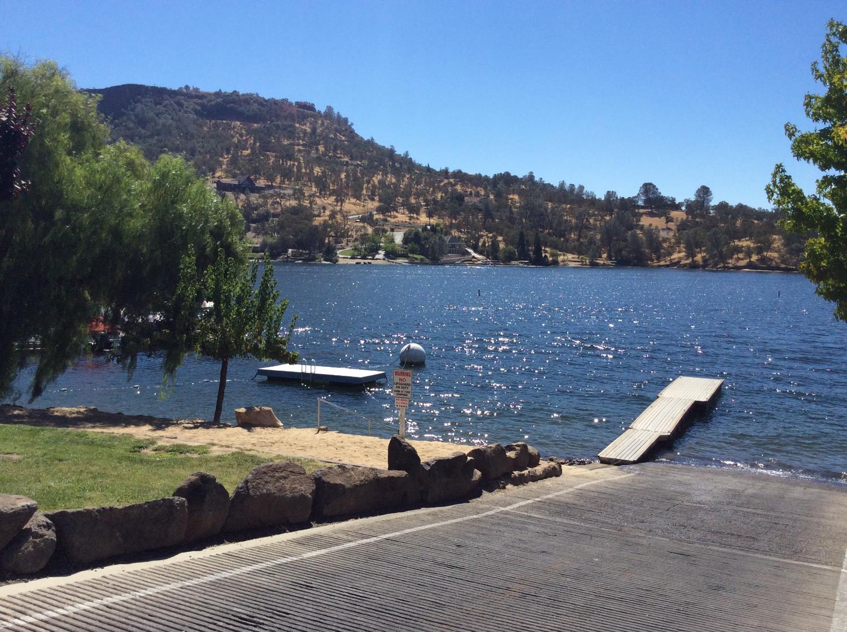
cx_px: 424
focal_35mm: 32
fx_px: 782
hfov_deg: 56.9
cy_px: 316
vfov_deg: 44.0
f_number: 2.4
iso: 32
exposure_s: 1/2119
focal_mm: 3.3
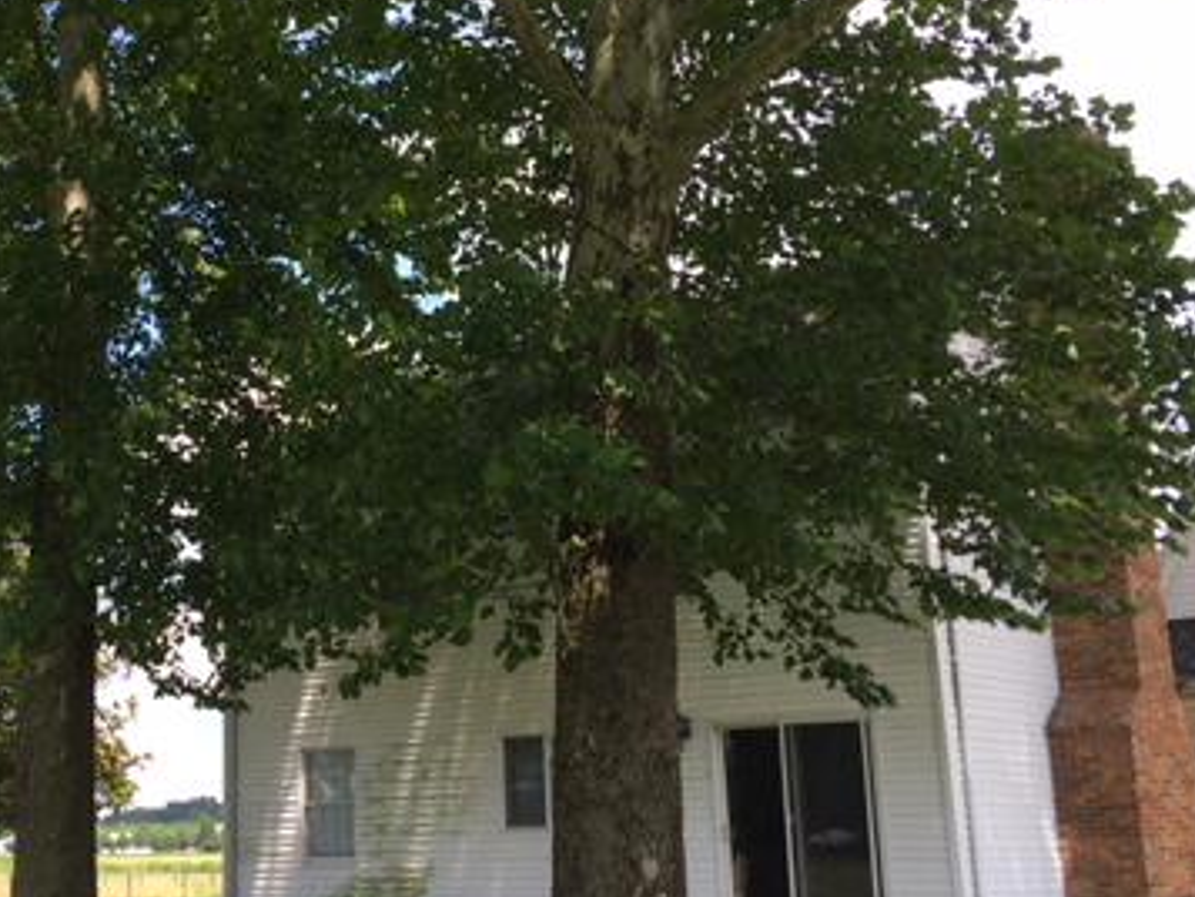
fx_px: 1796
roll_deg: +0.2
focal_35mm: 52
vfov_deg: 28.0
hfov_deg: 36.3
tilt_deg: +13.3
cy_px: 432
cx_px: 355
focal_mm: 4.15
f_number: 2.2
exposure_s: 1/444
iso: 25
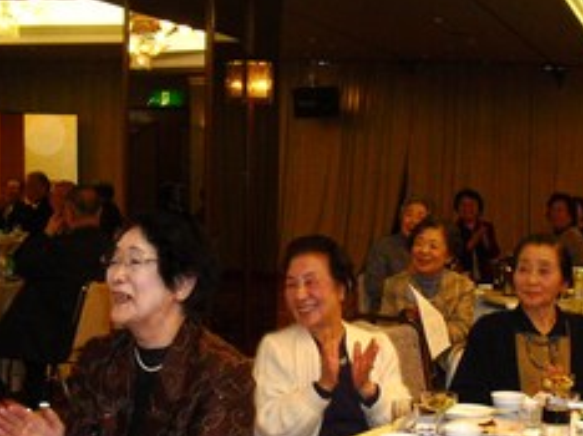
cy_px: 442
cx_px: 463
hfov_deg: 25.0
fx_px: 1295
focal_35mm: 77
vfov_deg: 18.6
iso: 400
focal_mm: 6.3
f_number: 3.1
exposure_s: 1/60
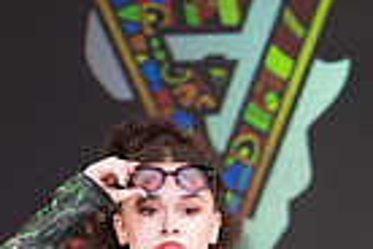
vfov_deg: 4.1
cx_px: 180
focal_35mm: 326
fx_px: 3377
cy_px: 582
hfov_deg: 6.3
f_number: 5.6
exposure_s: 1/400
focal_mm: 100
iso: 2000
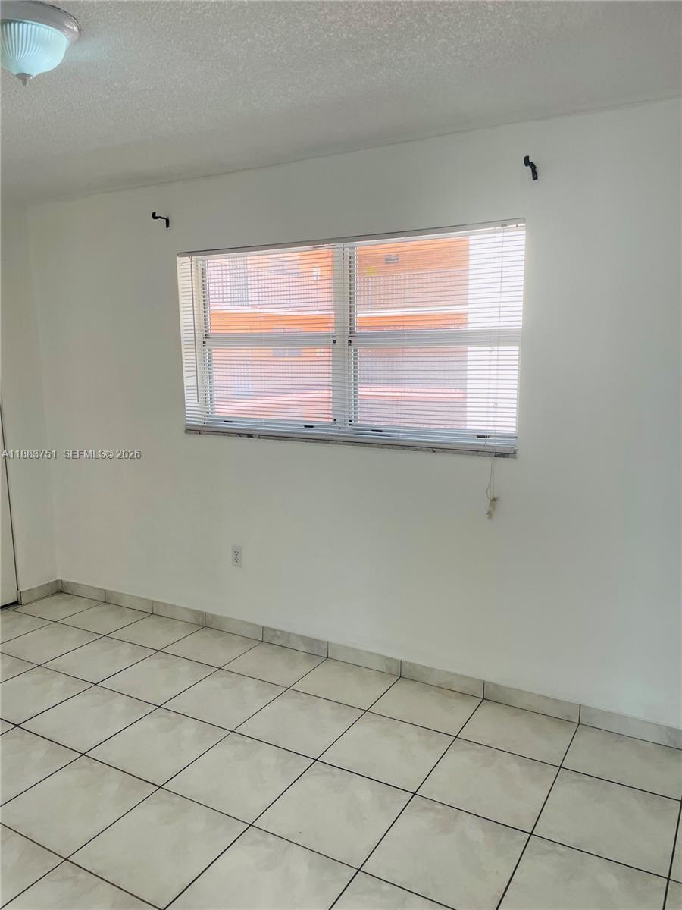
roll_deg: +1.4
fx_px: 683
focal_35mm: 26
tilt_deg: -7.6
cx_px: 341
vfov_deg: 67.3
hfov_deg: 53.1
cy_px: 455
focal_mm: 4.2
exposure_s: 1/120
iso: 32
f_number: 1.6
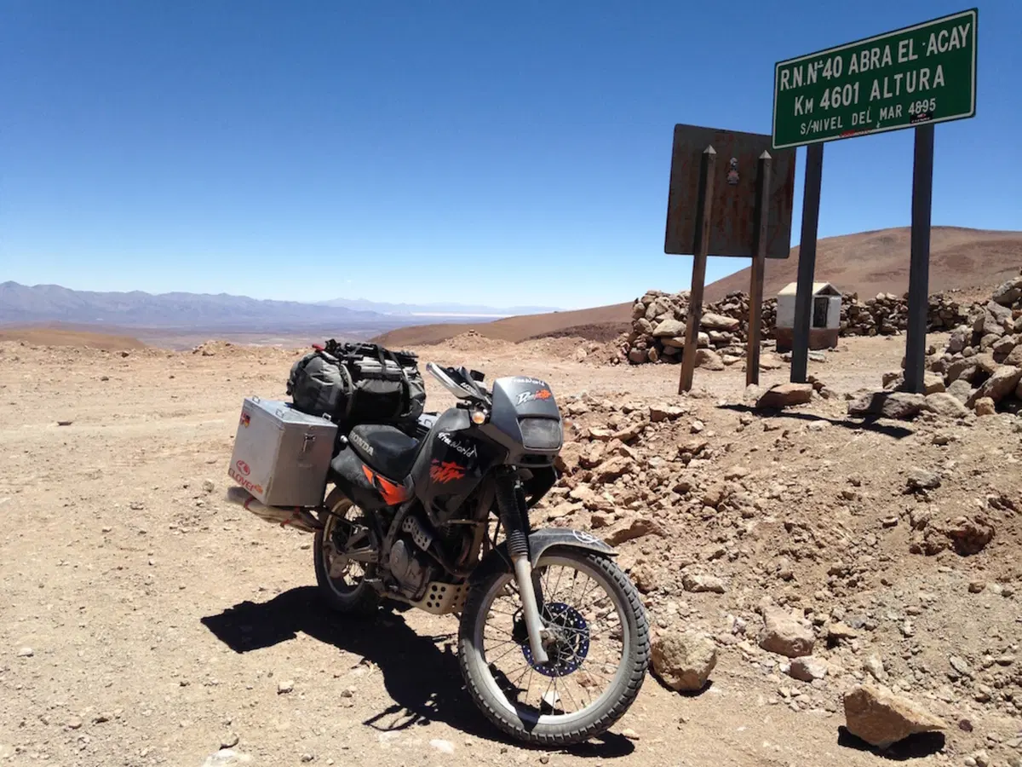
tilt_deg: -6.6
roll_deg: -3.2
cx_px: 511
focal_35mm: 33
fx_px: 974
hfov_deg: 55.4
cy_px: 384
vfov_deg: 42.9
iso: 50
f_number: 2.4
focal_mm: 4.12
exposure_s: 1/1808
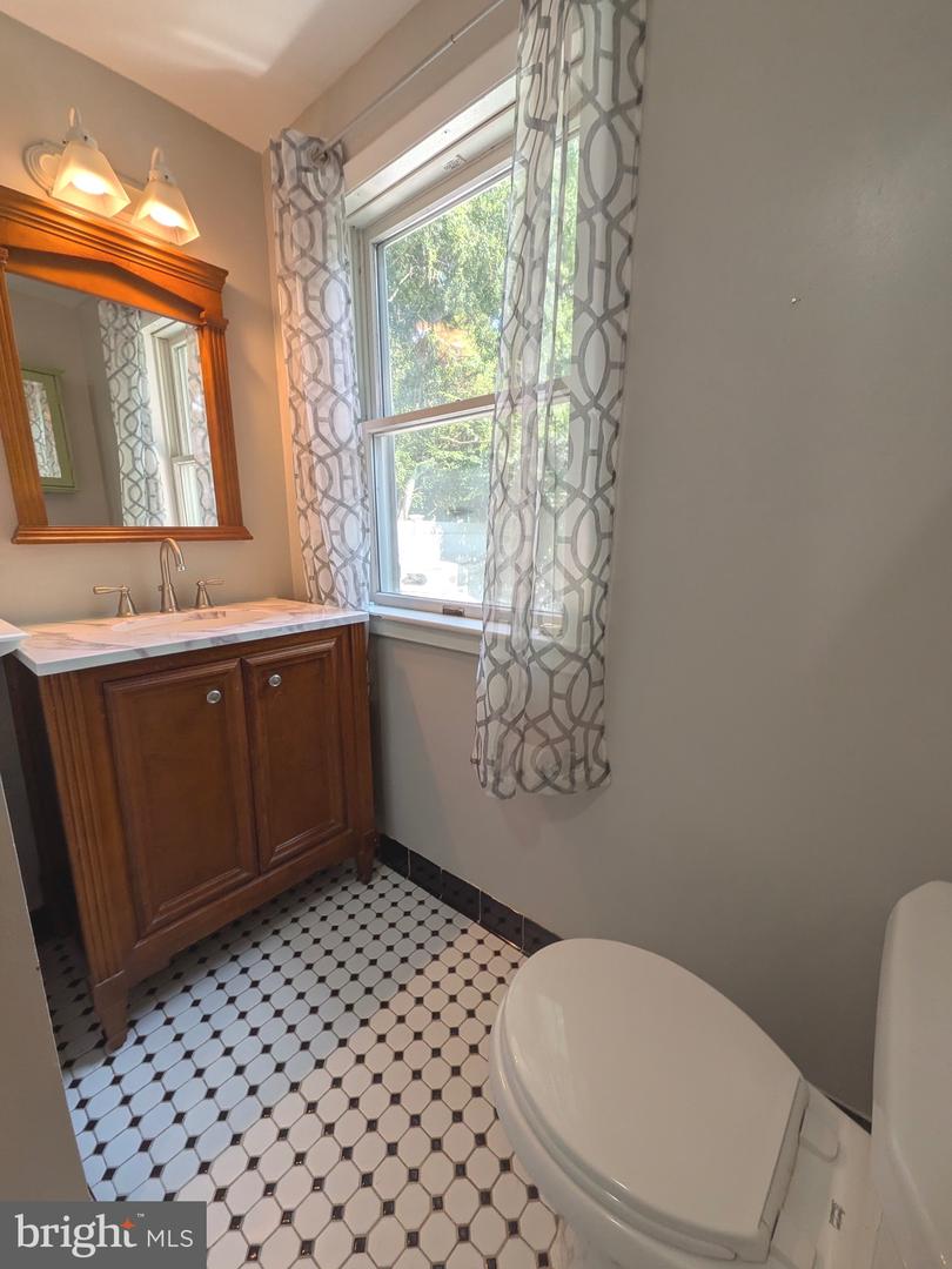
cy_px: 634
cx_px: 476
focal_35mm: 14
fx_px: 513
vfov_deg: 102.1
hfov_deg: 85.7
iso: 47
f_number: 2.2
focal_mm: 1.85
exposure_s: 1/137
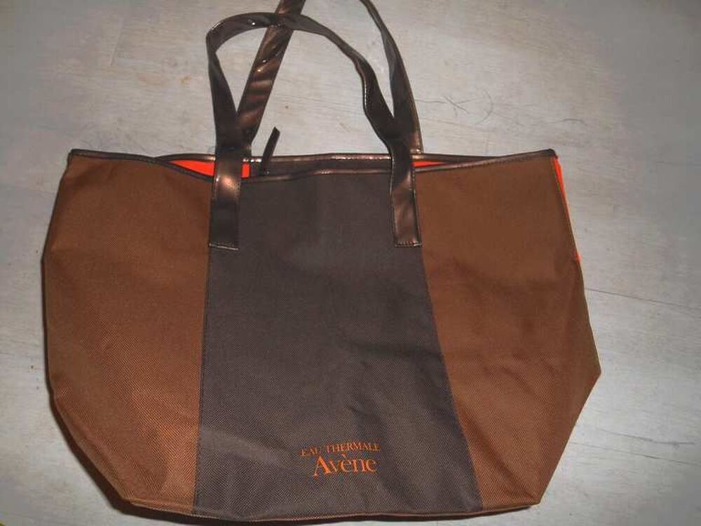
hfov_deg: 67.3
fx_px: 527
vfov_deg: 53.1
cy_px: 263
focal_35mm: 26
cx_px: 350
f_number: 3.4
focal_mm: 4.7
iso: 80
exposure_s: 1/25
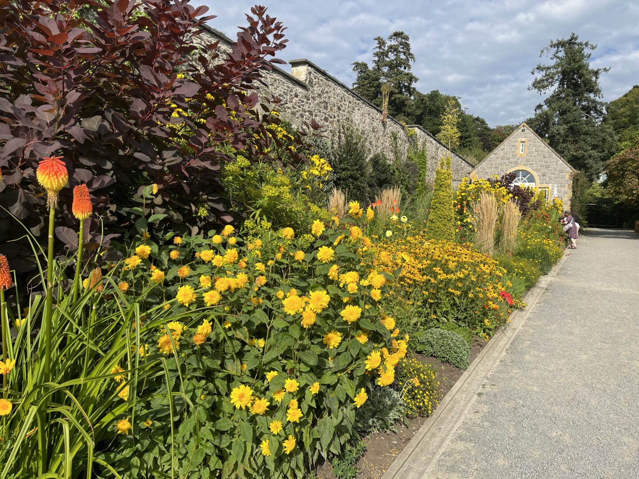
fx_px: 480
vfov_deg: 53.1
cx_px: 320
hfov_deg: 67.3
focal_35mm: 26
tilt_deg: -1.1
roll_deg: -3.7
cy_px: 240
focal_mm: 5.1
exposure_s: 1/2825
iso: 50
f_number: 1.6
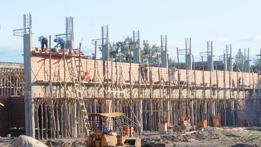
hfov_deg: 14.7
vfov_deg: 8.3
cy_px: 78
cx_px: 130
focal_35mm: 146
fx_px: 1010
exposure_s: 1/500
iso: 500
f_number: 6.3
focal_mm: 92
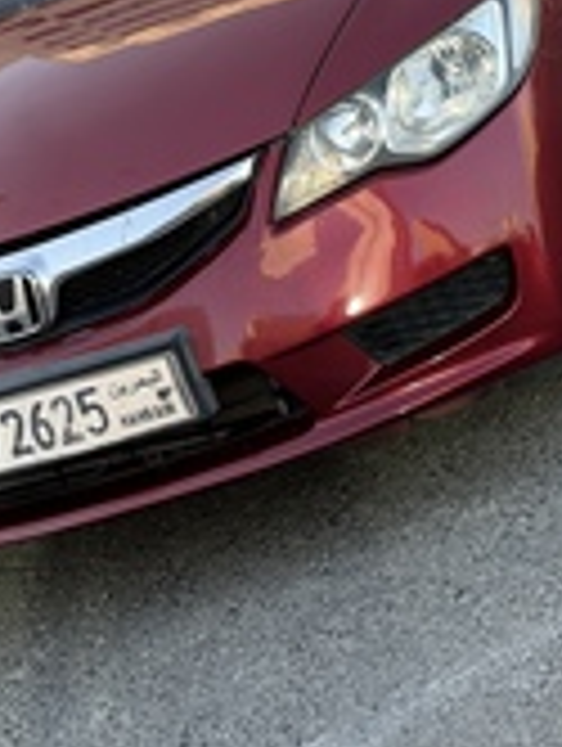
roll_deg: +22.5
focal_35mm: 132
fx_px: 2850
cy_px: -124
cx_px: 268
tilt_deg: -4.4
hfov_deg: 11.3
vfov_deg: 14.5
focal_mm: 6.76
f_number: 1.78
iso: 64
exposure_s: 1/669
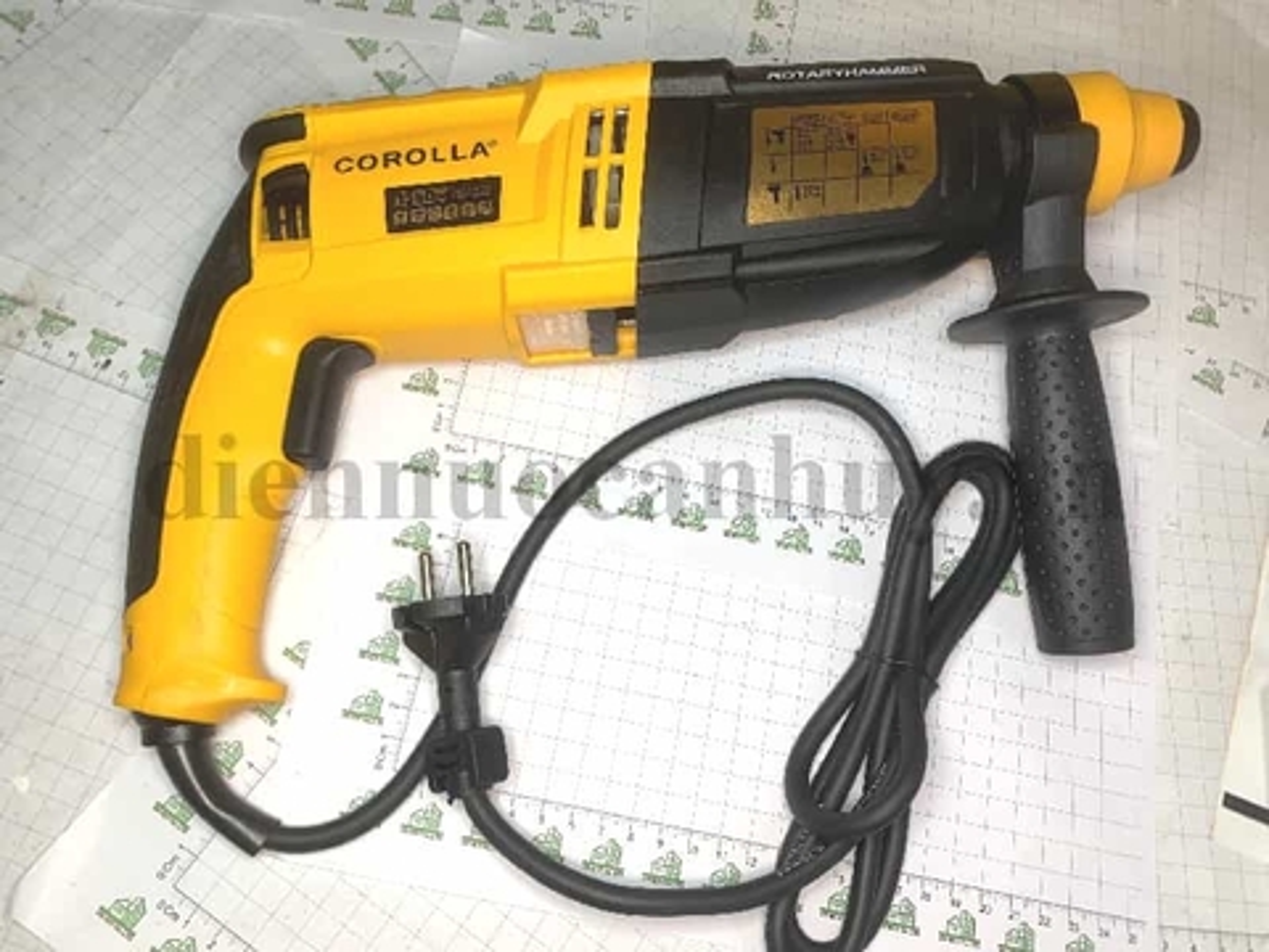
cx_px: 634
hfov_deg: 67.3
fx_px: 953
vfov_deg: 53.1
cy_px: 476
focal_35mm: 26
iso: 25
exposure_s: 1/100
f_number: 1.8
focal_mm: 4.25
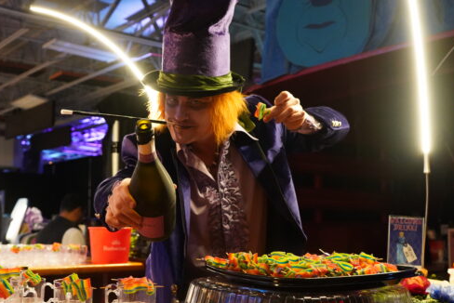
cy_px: 188
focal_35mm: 43
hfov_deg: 45.2
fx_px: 543
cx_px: 190
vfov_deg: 31.1
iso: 8000
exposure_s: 1/60
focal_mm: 28
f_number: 4
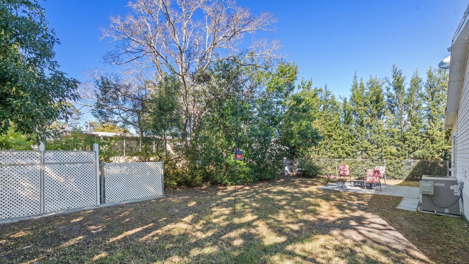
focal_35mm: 18
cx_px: 236
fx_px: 224
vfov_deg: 60.7
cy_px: 152
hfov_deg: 92.7
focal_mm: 17
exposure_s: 1/40
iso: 320
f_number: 8
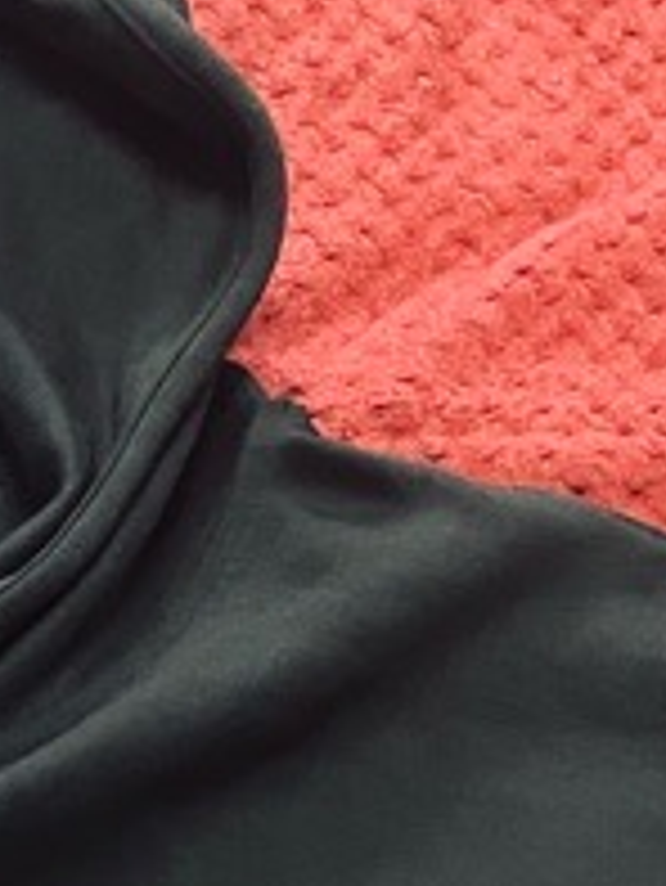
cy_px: 1691
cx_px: -279
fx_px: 3254
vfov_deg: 13.6
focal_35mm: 127
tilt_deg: -77.0
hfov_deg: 11.3
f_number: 1.6
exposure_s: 1/30
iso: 800
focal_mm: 5.1
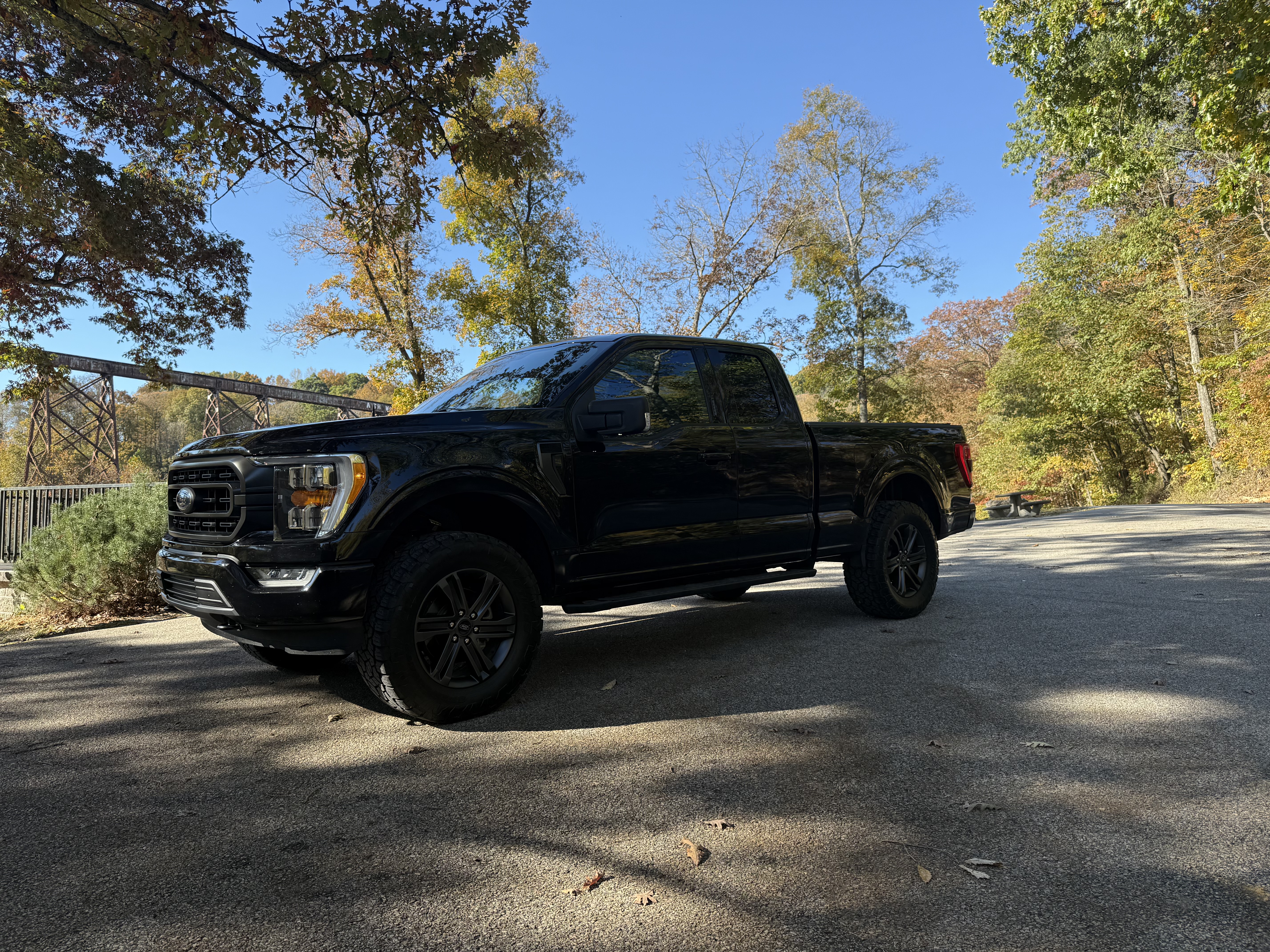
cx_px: 635
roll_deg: +0.3
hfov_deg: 71.6
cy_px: 476
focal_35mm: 24
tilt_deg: +4.3
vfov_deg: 56.8
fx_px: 881
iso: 80
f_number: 1.78
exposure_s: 1/1192
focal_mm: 6.76
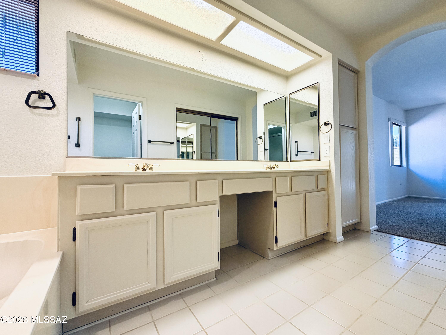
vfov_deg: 85.7
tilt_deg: +0.6
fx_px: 180
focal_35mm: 14
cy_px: 168
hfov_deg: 102.1
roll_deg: -1.7
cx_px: 223
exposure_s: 1/120
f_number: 2.2
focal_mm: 2.22
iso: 125
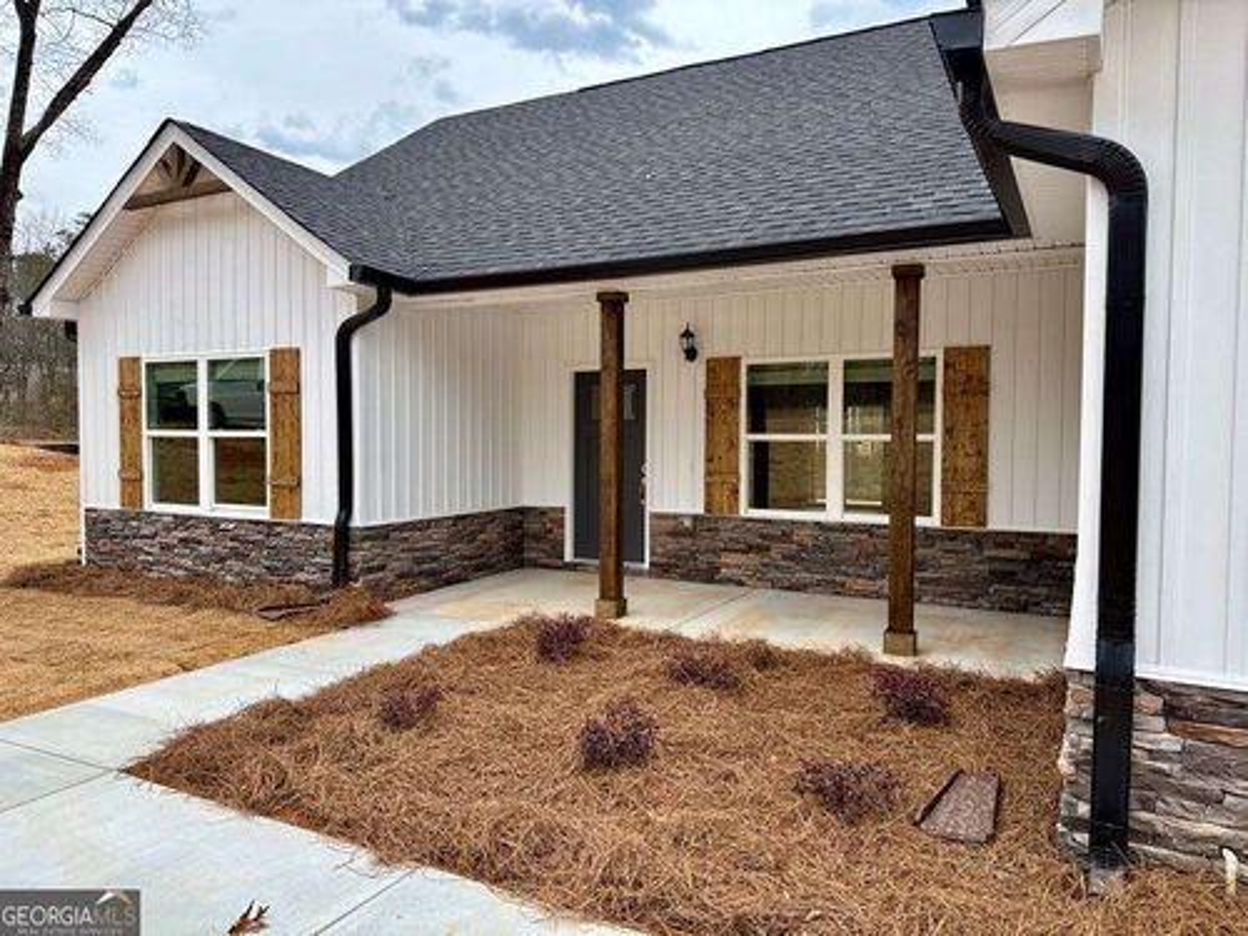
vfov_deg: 56.8
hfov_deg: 71.6
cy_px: 468
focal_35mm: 24
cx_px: 624
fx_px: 865
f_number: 1.78
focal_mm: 6.76
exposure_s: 1/1215
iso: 80
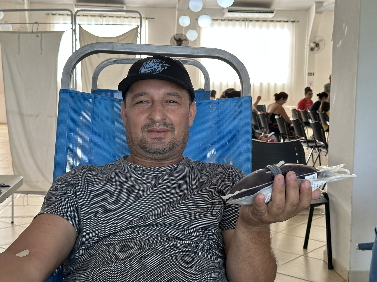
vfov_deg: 30.3
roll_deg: -0.7
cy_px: 141
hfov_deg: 39.7
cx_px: 188
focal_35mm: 48
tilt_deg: -4.6
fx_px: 523
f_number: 1.78
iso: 80
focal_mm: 6.86
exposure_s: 1/136
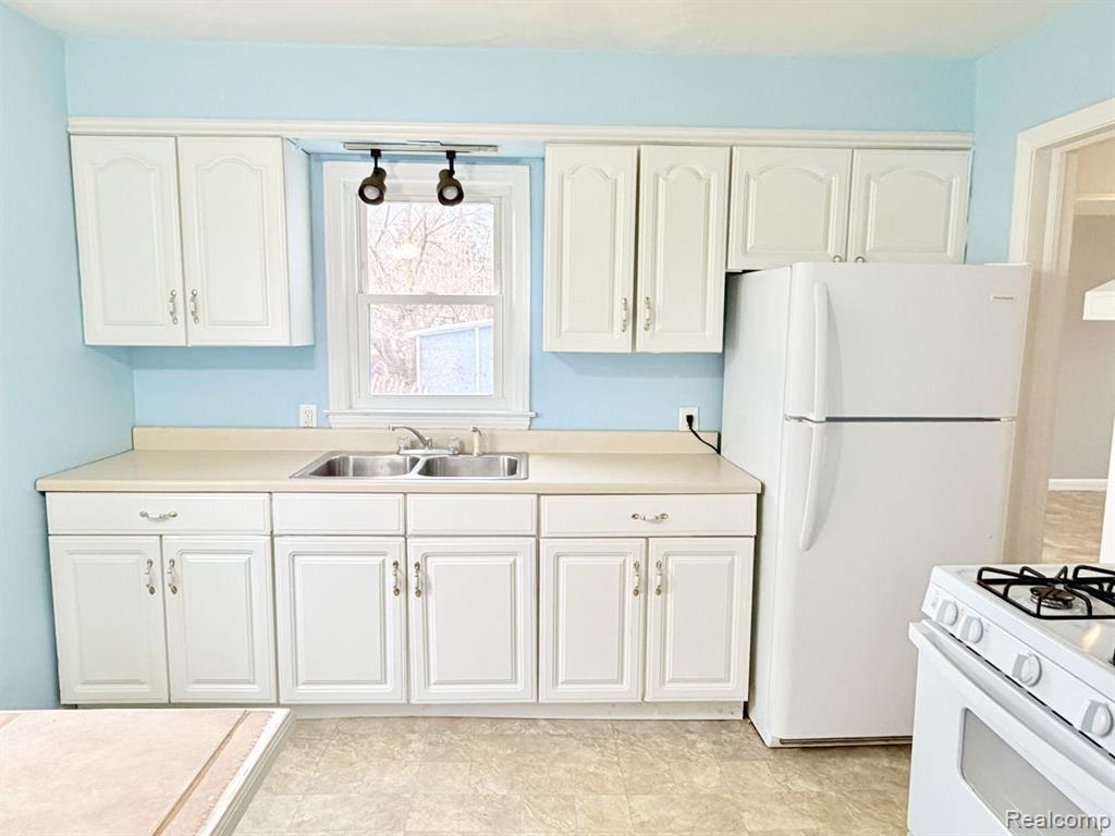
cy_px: 418
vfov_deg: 61.1
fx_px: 709
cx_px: 558
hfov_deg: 76.4
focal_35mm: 22
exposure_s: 1/120
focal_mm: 2.22
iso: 320
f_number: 2.2
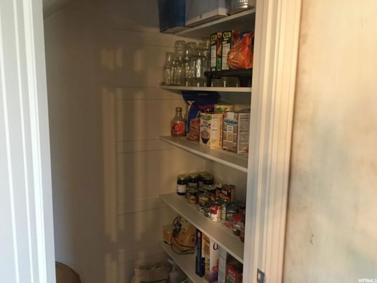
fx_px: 316
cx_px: 188
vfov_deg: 48.2
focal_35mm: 29
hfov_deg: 61.7
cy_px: 142
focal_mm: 4.15
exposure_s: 1/4
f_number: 2.2
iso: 64
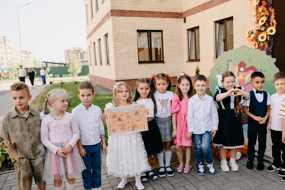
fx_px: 253
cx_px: 175
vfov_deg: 41.1
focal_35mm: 32
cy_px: 106
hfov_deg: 58.1
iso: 160
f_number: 4
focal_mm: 24
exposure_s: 1/320
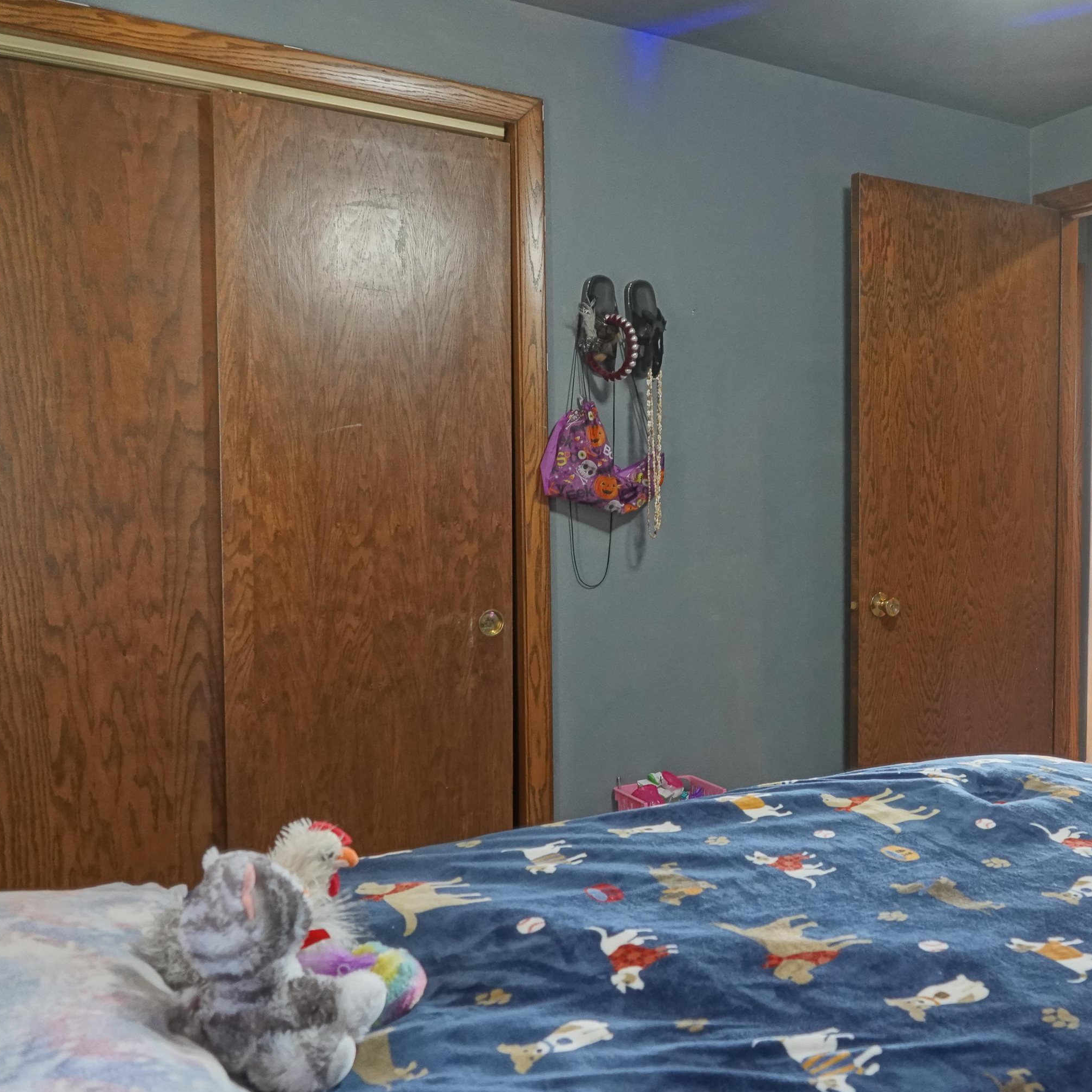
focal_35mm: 31
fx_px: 1106
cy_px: 549
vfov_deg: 52.5
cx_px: 796
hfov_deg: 50.7
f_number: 2.4
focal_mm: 8.8
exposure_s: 1/30
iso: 1000
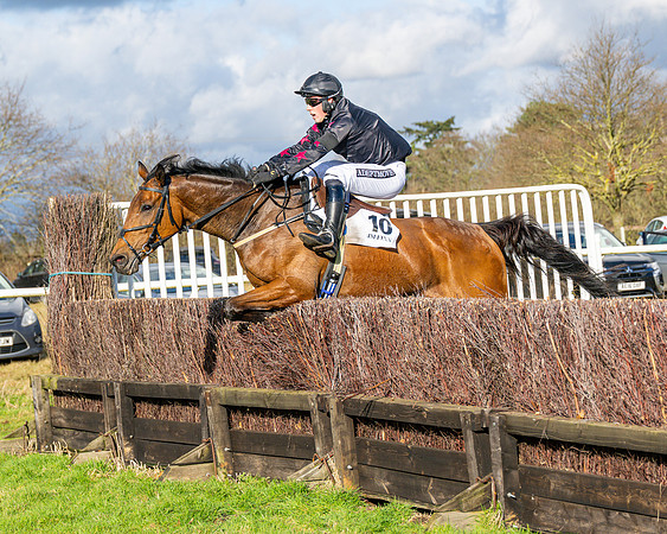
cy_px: 286
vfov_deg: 13.7
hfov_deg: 17.1
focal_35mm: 112
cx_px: 366
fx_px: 2211
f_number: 4
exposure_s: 1/2500
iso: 200
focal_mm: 70
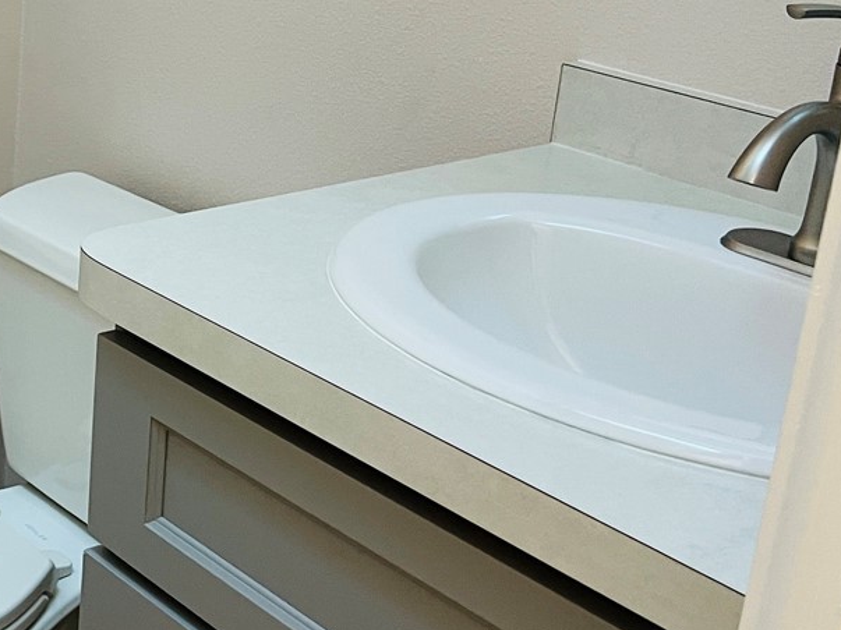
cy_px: 223
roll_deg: +0.0
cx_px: -109
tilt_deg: -18.8
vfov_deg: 21.2
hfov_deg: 25.8
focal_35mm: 69
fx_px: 1676
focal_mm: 5.7
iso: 160
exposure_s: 1/60
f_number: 1.5
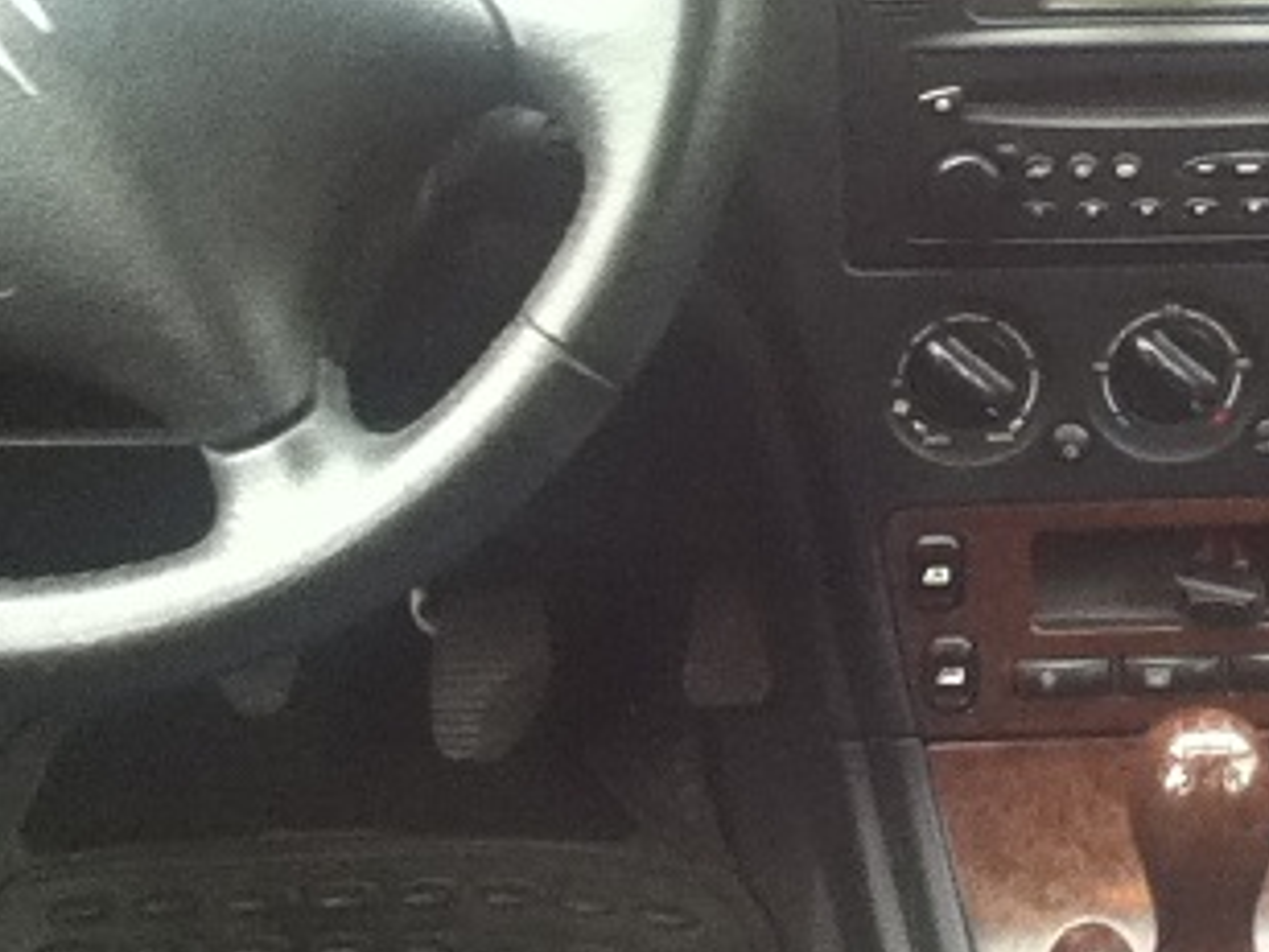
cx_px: 1022
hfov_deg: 35.6
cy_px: 307
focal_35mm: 52
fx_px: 1906
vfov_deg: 27.8
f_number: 2.4
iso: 250
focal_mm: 3.85
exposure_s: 1/30
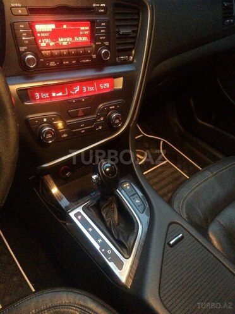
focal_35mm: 29
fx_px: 262
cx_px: 118
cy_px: 157
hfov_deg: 48.2
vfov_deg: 61.7
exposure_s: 1/17
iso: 800
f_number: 2.2
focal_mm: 4.15
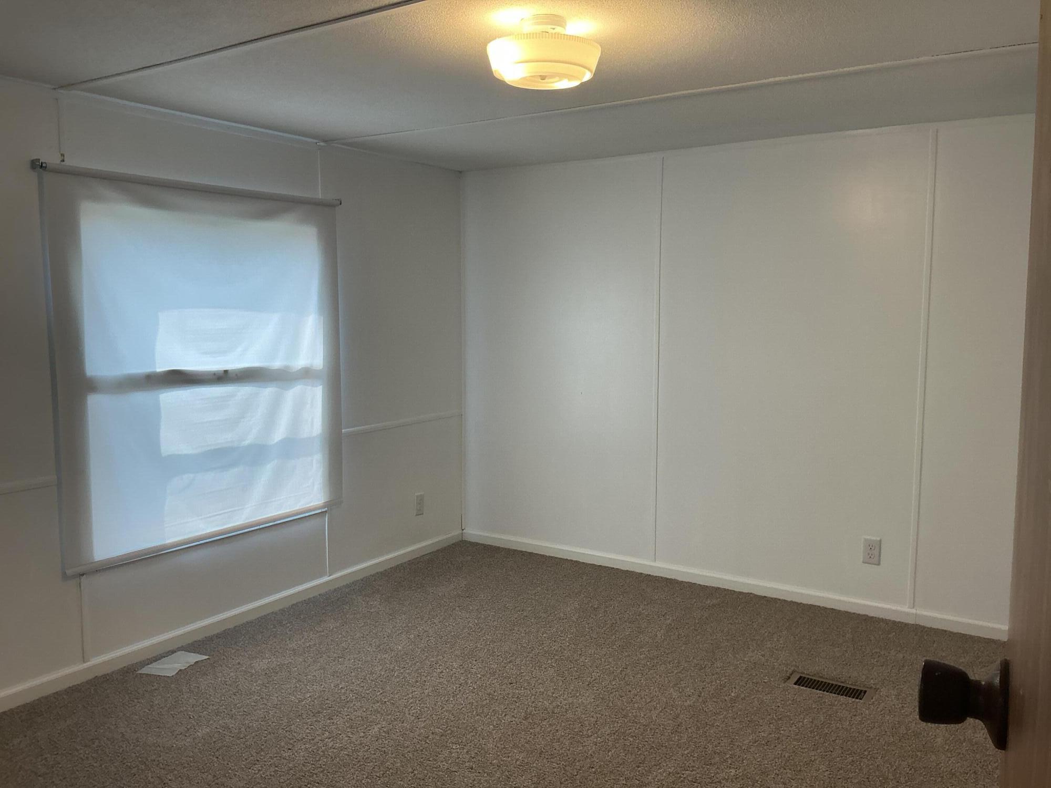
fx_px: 880
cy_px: 394
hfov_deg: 61.7
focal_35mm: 29
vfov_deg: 48.2
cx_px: 526
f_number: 1.8
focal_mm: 3
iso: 50
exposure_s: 1/120
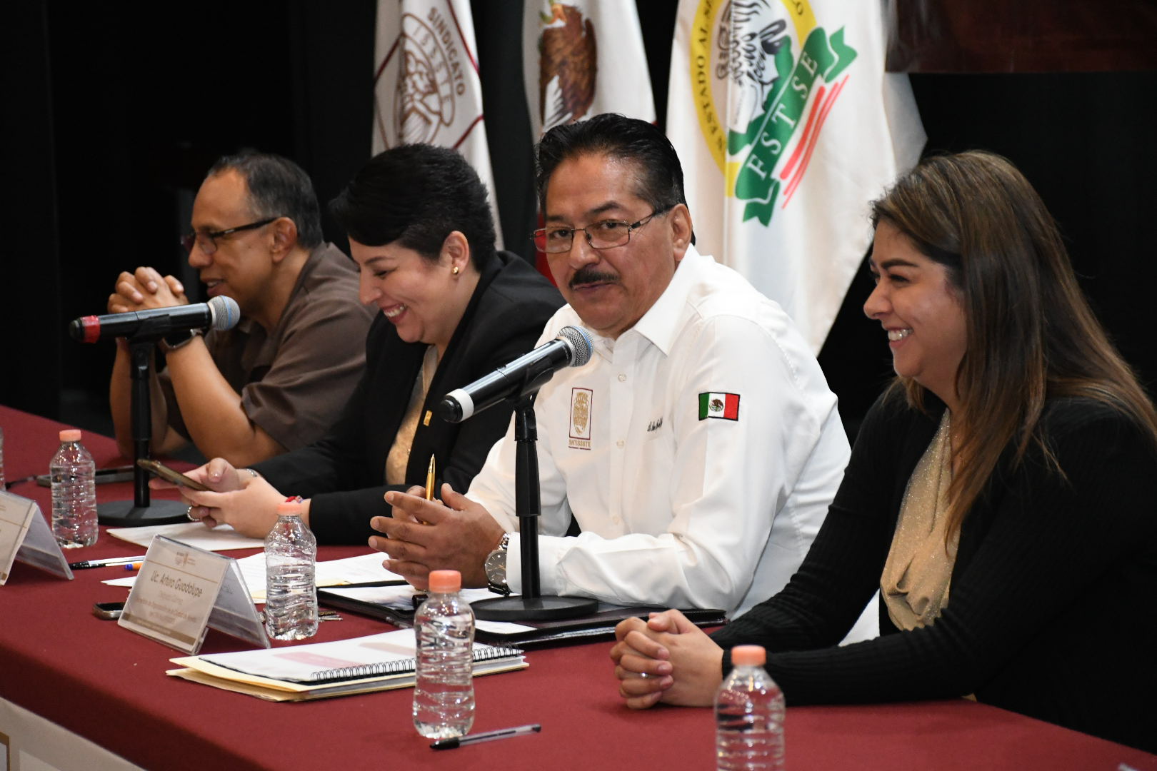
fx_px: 3599
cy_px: 386
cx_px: 578
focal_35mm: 112
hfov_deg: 18.3
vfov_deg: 12.2
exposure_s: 1/125
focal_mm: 75
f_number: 6.3
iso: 5000
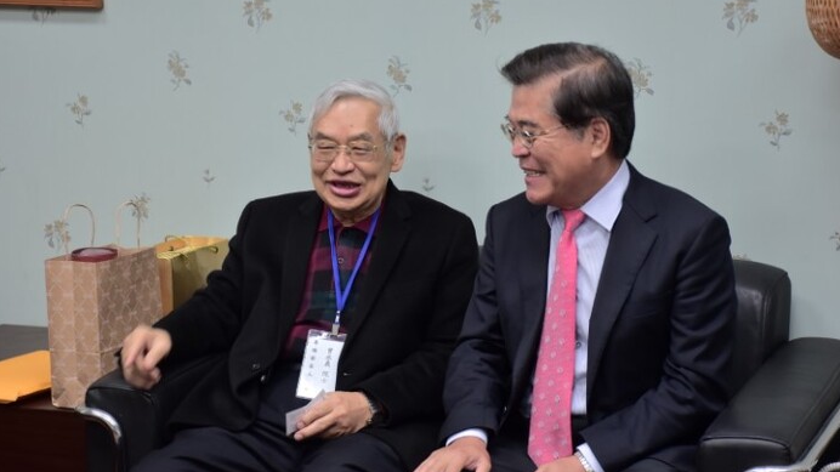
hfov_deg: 23.9
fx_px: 1982
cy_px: 234
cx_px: 420
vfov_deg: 13.6
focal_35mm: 89
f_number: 5.6
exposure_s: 1/50
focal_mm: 56
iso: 800
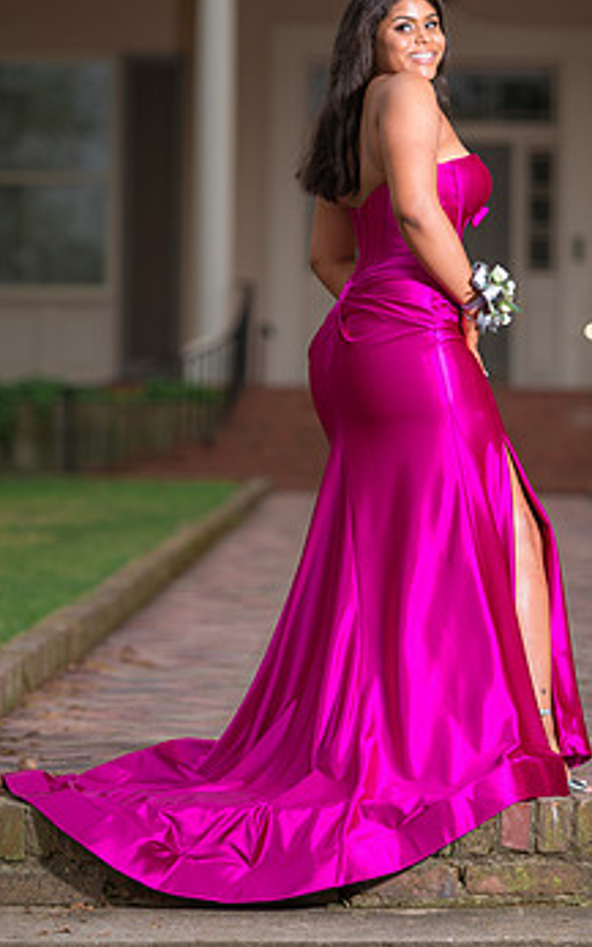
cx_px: 368
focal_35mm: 165
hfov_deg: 8.0
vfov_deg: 12.7
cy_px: 390
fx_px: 4258
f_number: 2.8
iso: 100
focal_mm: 125
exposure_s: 1/250
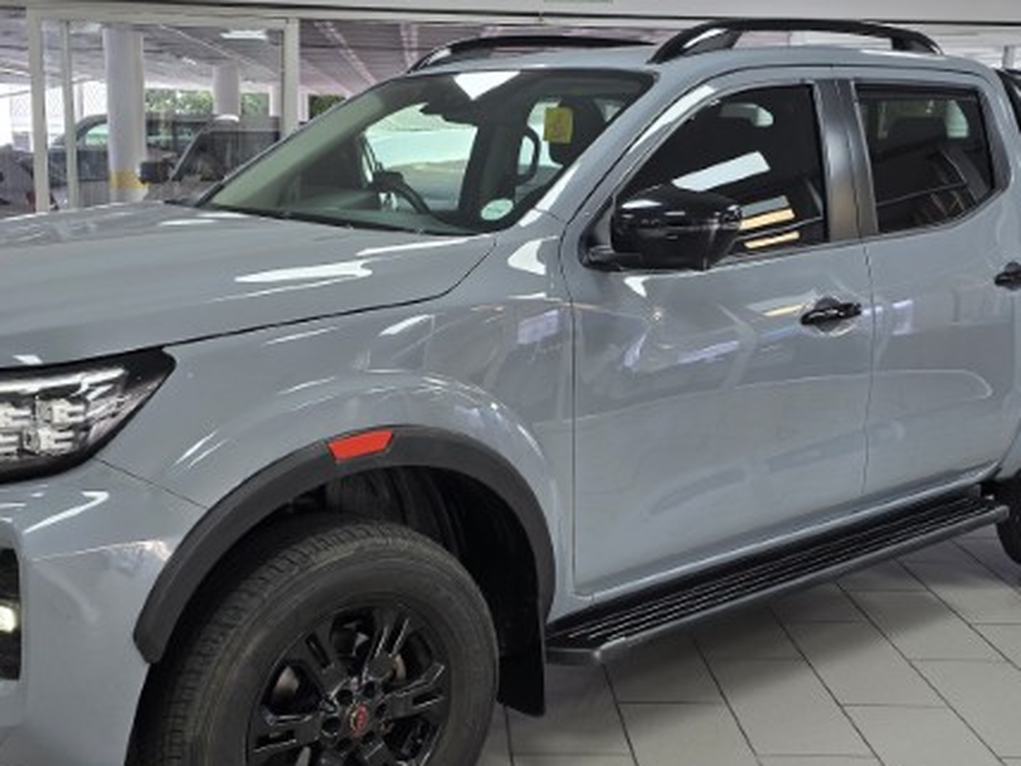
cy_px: 408
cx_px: 468
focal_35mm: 43
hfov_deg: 43.8
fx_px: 1268
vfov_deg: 33.6
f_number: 1.7
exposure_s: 1/51.4
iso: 50
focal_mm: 6.3
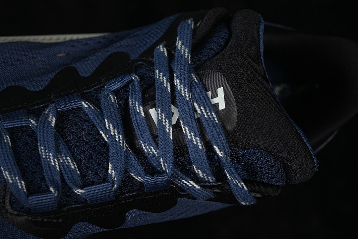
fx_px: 746
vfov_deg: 18.2
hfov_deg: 27.0
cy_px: 120
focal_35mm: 75
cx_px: 179
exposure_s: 1/60
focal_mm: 50
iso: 160
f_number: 6.3
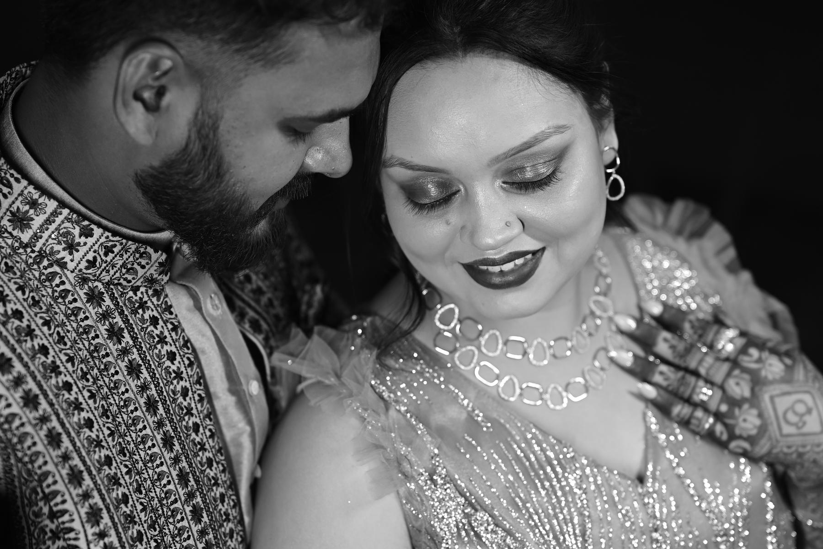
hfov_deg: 27.0
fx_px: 1714
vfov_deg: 18.2
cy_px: 274
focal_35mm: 75
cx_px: 412
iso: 250
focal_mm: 50
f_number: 2.2
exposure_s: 1/200
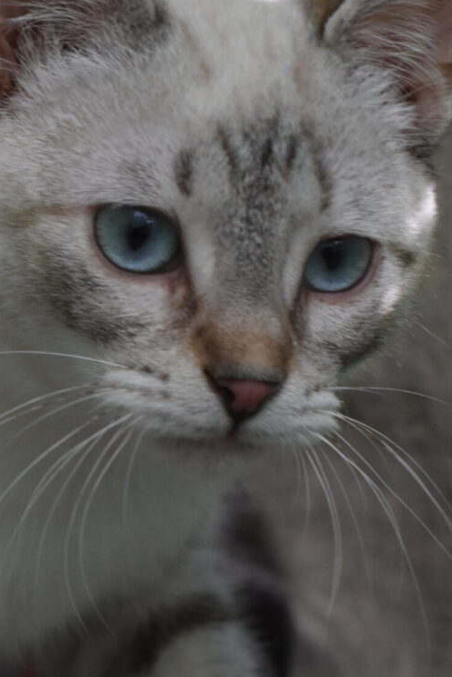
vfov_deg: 10.8
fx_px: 3579
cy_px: 335
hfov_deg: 7.2
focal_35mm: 190
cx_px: 103
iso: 1100
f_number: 5.6
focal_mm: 55
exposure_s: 1/500
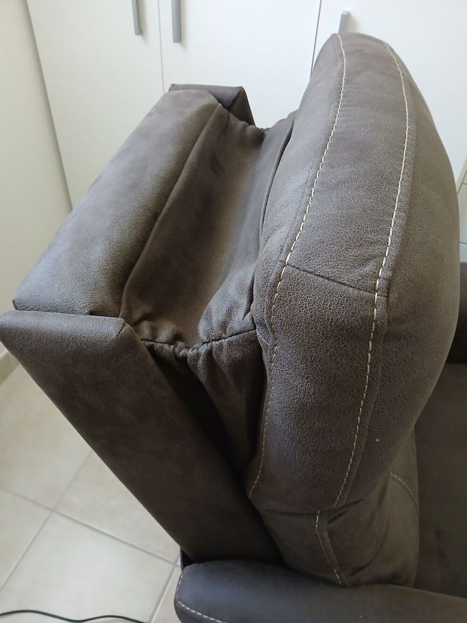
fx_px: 468
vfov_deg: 67.3
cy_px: 312
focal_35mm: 26
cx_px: 234
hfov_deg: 53.1
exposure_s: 1/25
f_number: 1.8
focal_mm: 3.98
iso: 320
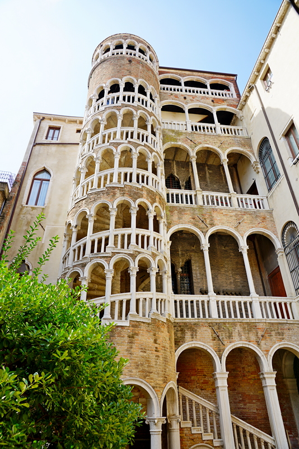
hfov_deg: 53.2
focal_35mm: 24
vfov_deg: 73.7
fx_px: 299
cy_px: 224
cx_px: 150
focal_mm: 24
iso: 100
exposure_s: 1/100
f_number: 7.1
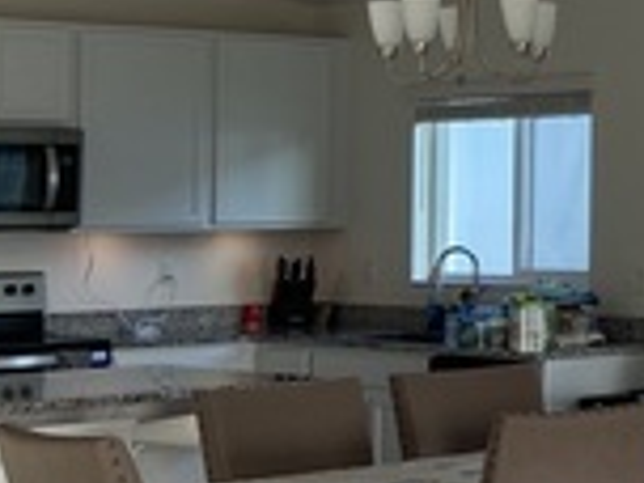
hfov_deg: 15.0
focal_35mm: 114
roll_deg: +0.2
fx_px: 2121
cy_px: 106
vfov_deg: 12.9
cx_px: 1150
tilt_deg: +2.1
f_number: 1.8
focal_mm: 4.25
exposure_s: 1/121
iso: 50
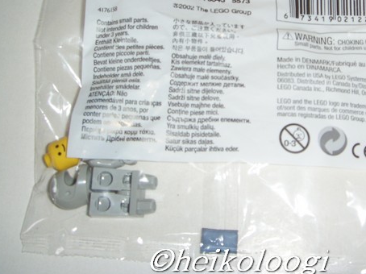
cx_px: 240
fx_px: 581
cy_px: 89
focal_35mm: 55
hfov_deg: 34.7
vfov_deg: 26.4
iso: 100
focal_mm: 6.6
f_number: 3.5
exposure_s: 1/45
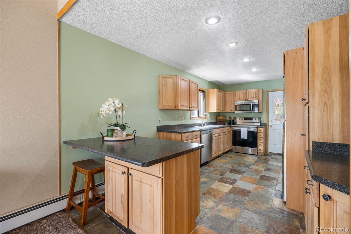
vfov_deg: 73.8
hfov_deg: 96.7
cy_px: 117
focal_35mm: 16
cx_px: 176
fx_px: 156
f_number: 8
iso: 200
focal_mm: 16
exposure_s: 1/80
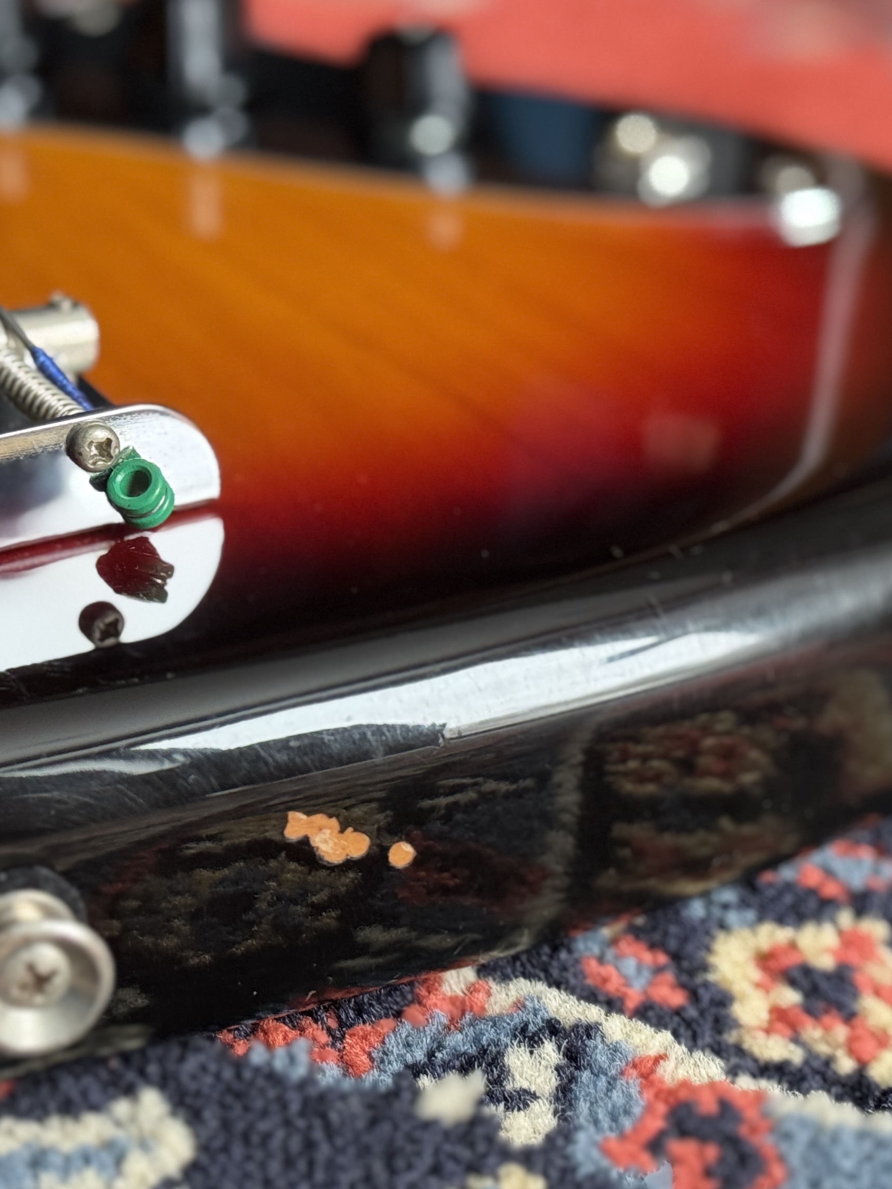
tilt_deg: -28.3
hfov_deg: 17.3
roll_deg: +1.6
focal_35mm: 85
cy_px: 595
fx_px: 2920
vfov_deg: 23.0
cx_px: 312
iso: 200
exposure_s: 1/60
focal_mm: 6.76
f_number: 1.78
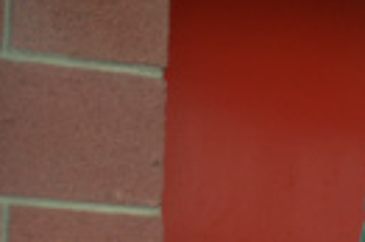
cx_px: 786
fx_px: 2521
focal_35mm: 249
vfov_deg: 5.5
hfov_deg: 7.8
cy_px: 267
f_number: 5
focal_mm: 34
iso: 500
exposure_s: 1/15
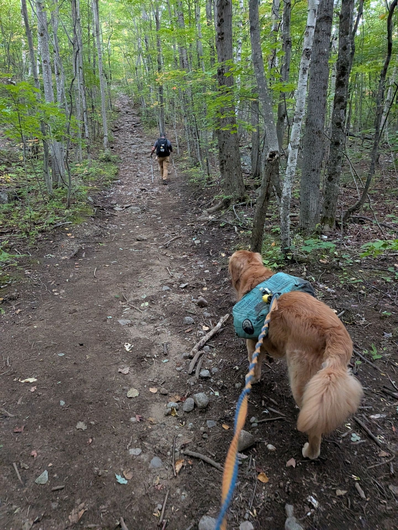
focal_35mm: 24
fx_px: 368
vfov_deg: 71.6
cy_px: 265
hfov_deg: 56.8
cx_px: 199
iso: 1877
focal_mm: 4.53
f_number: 1.7
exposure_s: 1/142
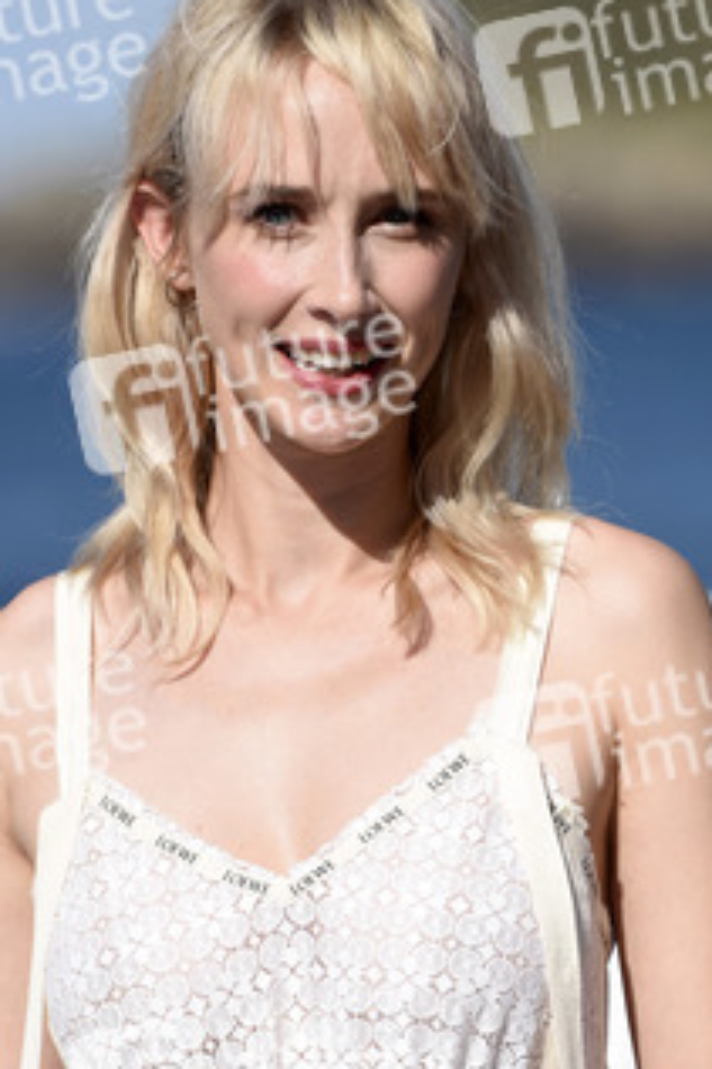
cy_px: 563
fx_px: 11255
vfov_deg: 5.4
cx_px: 341
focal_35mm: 379
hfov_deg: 3.6
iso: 200
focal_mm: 200
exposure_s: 1/4000
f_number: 4
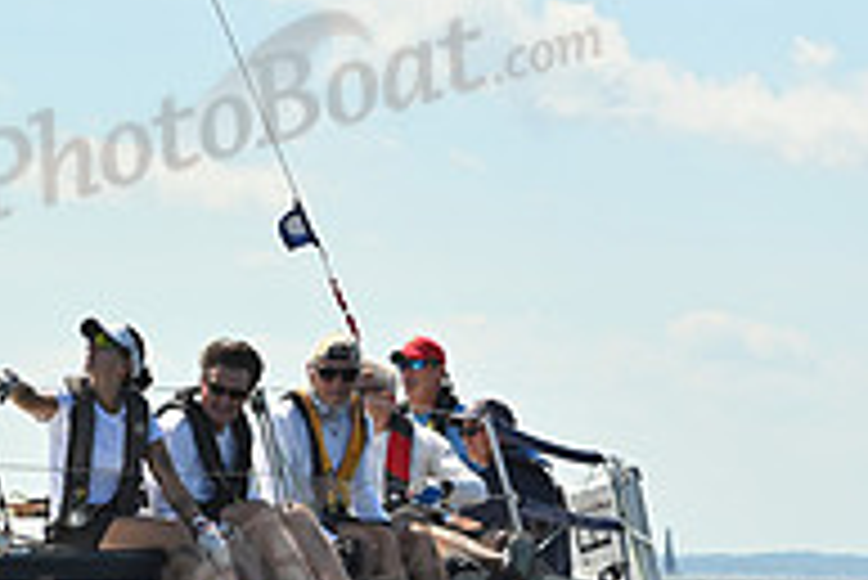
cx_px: -261
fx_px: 6515
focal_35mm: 270
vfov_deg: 5.1
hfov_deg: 7.5
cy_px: 402
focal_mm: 90
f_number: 7.1
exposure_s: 1/1250
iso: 250
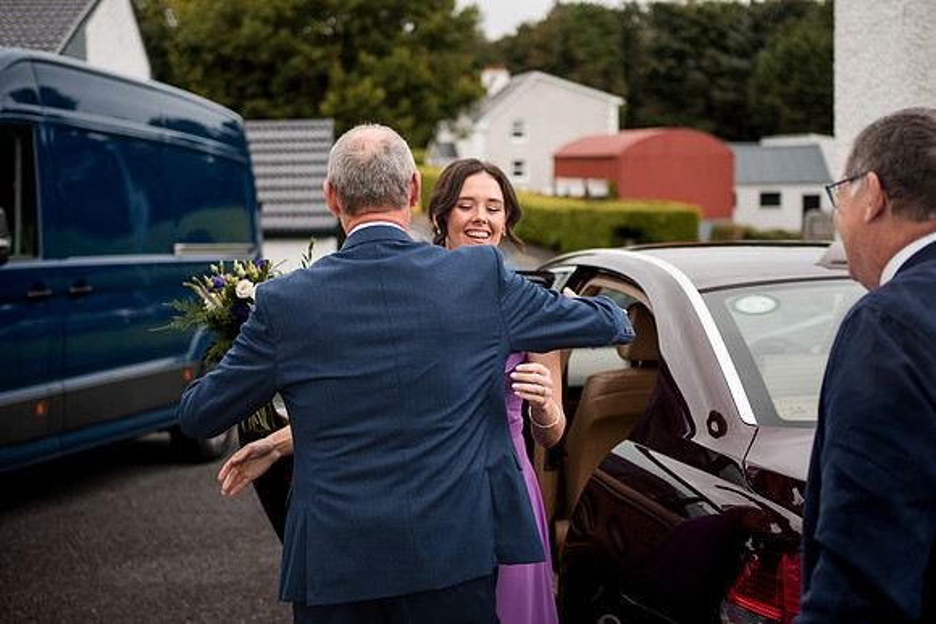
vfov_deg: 26.0
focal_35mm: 52
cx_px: 468
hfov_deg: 38.2
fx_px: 1352
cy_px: 312
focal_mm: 35
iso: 100
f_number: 1.8
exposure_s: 1/1250
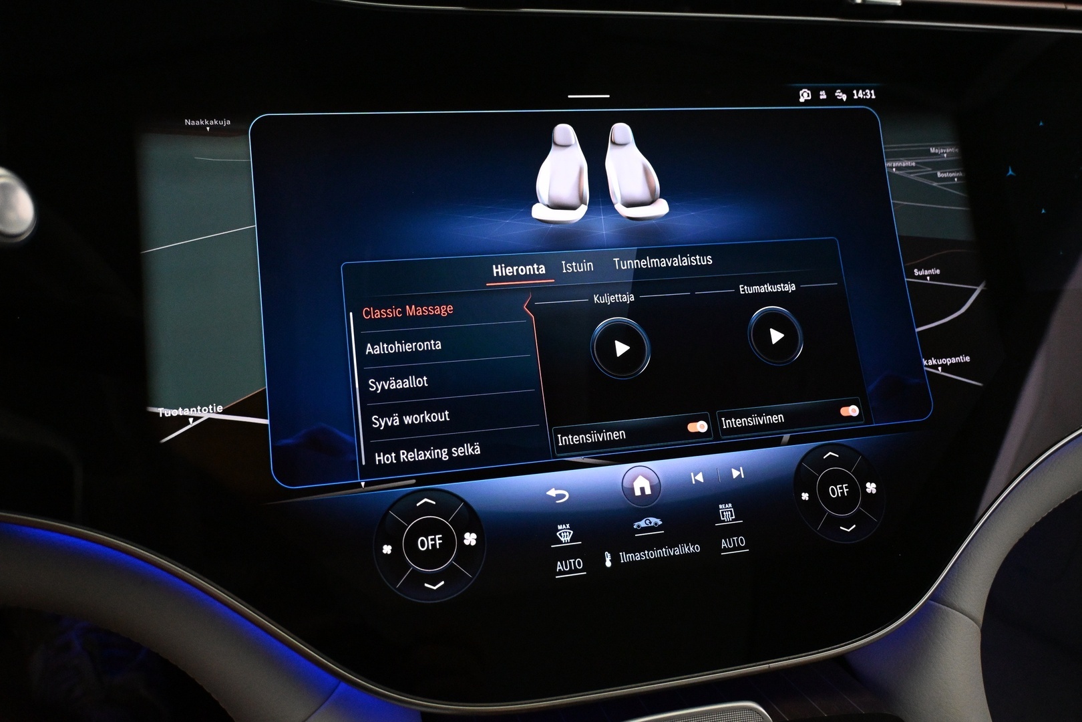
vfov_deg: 44.6
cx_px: 541
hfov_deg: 63.2
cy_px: 361
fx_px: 879
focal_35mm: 29
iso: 4000
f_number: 3.8
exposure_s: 1/125
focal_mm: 19.5
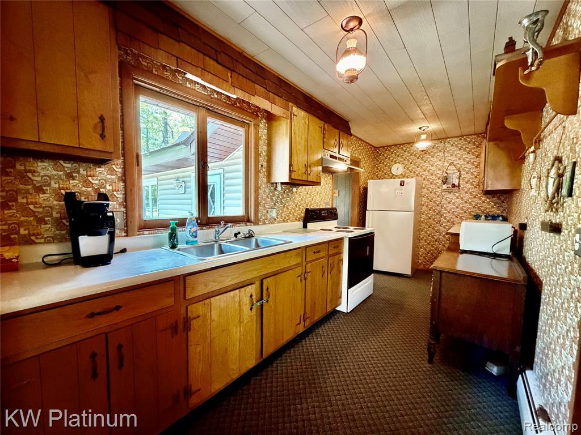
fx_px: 235
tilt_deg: -2.4
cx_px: 290
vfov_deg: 85.7
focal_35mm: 14
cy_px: 218
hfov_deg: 102.1
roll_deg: -1.3
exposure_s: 1/40
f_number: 2.2
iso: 1000
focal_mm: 2.22
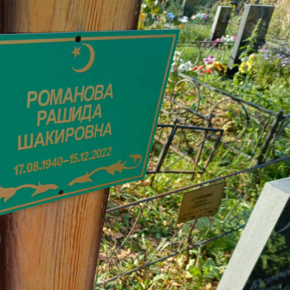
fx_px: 351
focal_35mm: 37
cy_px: 179
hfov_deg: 43.4
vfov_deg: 44.6
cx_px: 69
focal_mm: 4.76
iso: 110
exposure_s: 1/226
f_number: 1.69
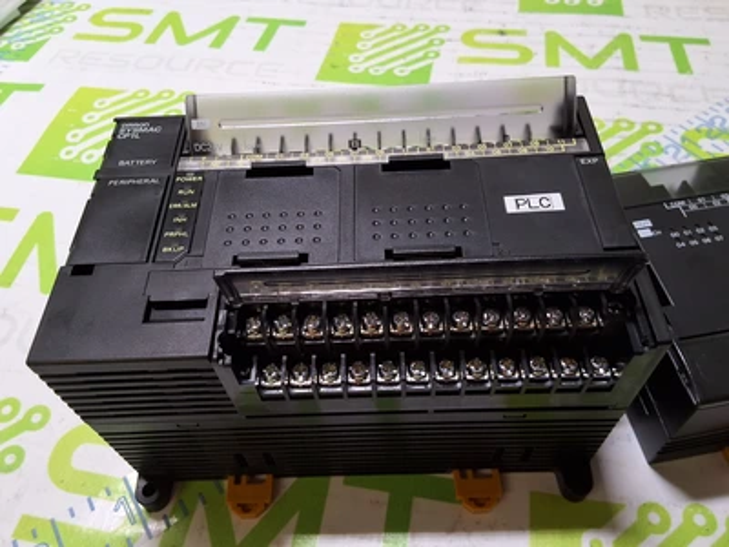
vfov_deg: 49.7
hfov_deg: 63.4
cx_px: 364
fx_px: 590
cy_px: 274
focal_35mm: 28
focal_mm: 2.91
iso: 50
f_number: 1.9
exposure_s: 1/60
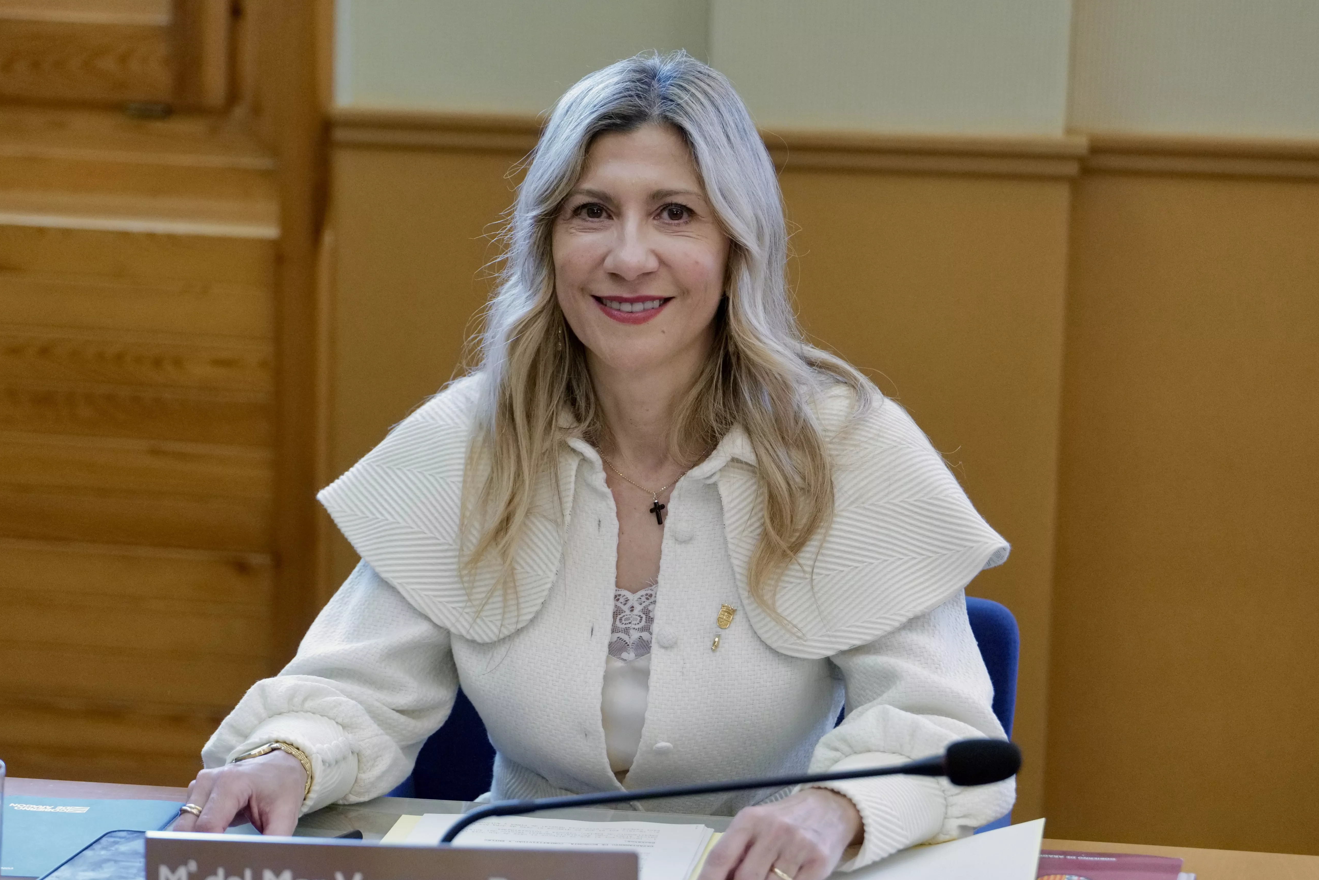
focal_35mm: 105
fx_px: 3847
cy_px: 491
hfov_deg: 19.5
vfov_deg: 13.0
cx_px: 624
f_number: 4
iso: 5000
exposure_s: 1/320
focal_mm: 90
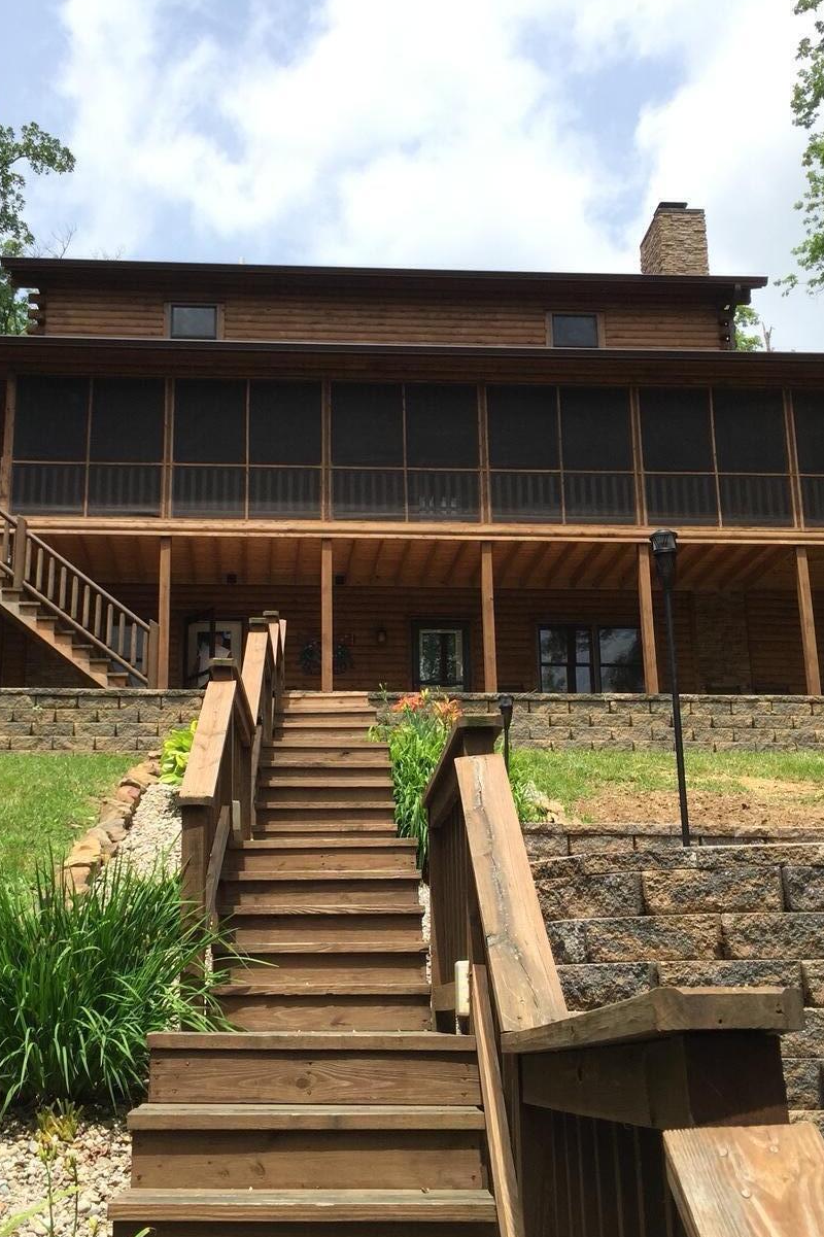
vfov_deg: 47.4
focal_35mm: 41
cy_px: 614
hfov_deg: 32.5
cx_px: 320
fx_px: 1408
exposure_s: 1/1464
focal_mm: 4.15
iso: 32
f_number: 2.2
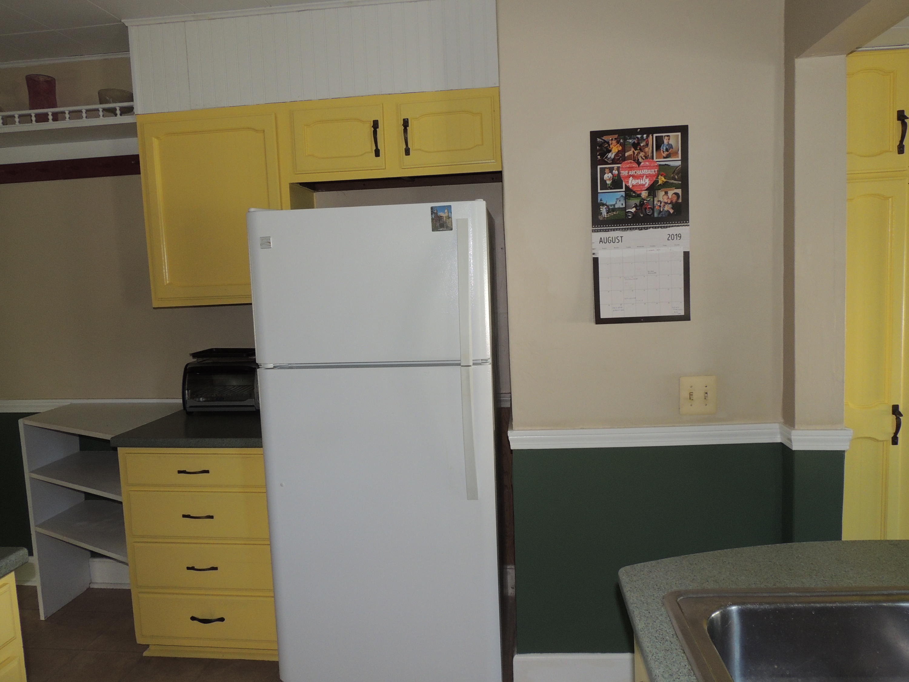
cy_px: 341
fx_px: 630
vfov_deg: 56.8
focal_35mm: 24
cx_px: 454
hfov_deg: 71.6
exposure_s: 1/30
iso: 200
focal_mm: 4.3
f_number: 3.7
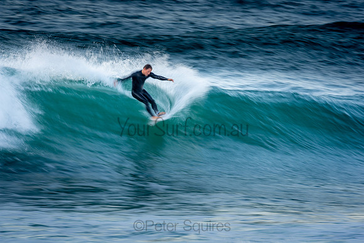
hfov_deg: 2.7
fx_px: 7585
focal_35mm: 750
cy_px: 122
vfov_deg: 1.8
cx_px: 182
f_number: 13
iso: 100
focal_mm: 500
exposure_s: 1/20
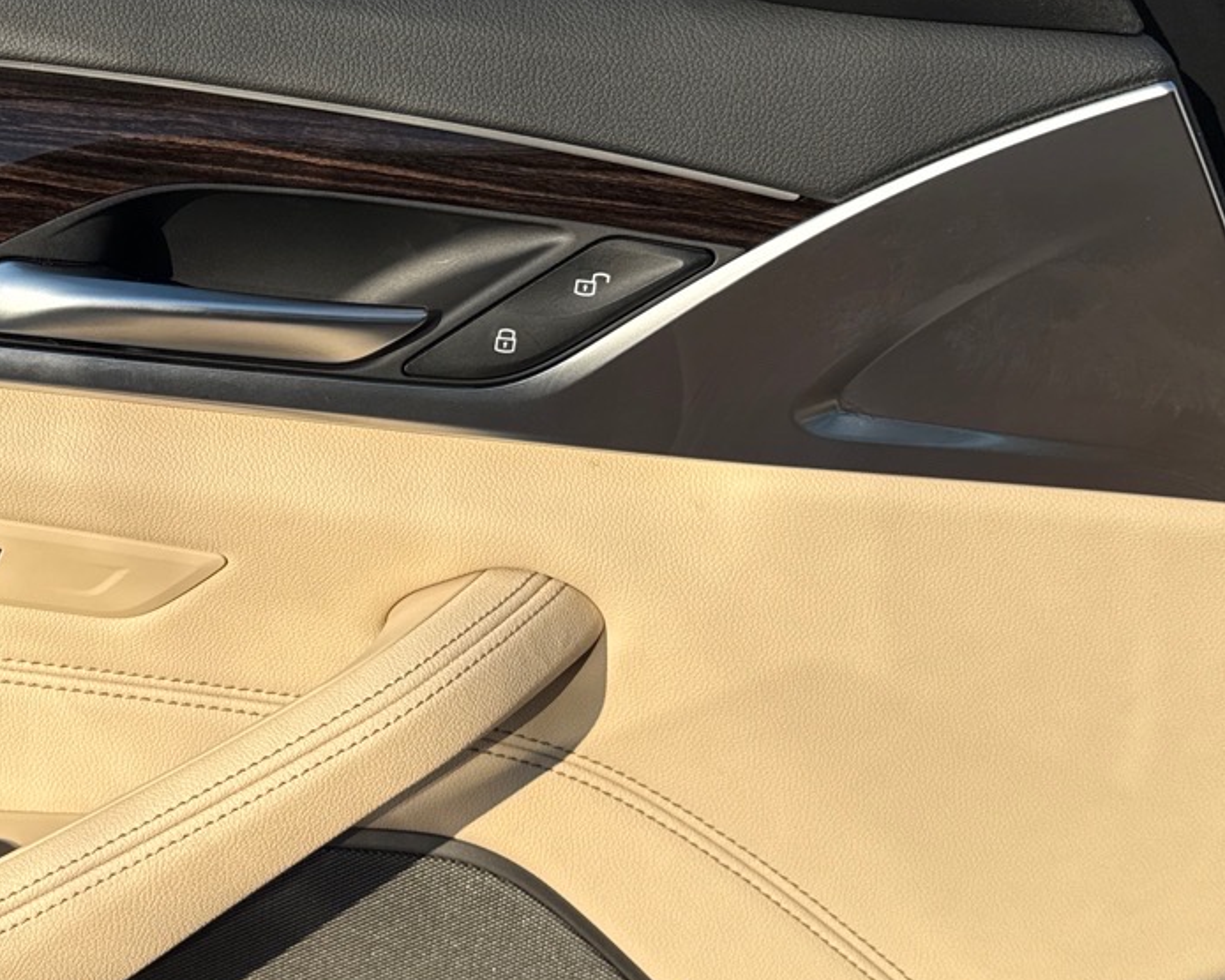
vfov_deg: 28.1
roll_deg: +2.3
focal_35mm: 54
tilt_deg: -19.0
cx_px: 208
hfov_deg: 33.5
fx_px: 1958
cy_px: 569
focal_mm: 6.76
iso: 80
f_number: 1.78
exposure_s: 1/4167
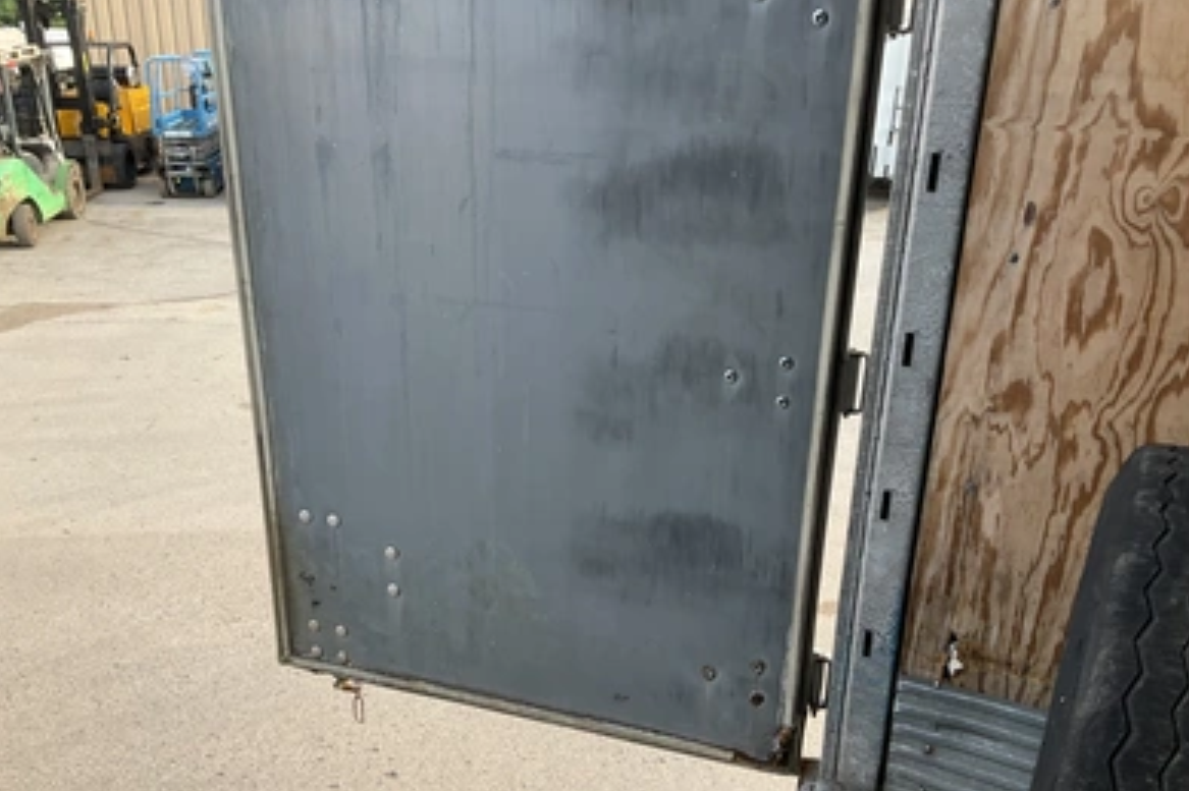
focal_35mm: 31
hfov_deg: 60.3
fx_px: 1023
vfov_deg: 42.2
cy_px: 446
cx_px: 596
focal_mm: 3
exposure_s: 1/197
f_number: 1.8
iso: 20
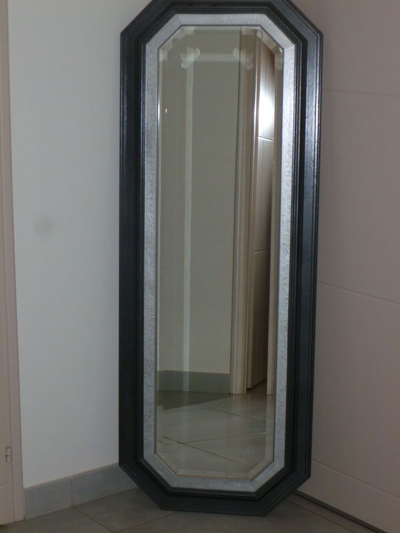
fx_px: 1063
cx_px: 200
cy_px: 266
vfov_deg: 28.2
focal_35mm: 69
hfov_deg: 21.3
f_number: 4.3
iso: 200
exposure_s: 1/60
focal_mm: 12.4
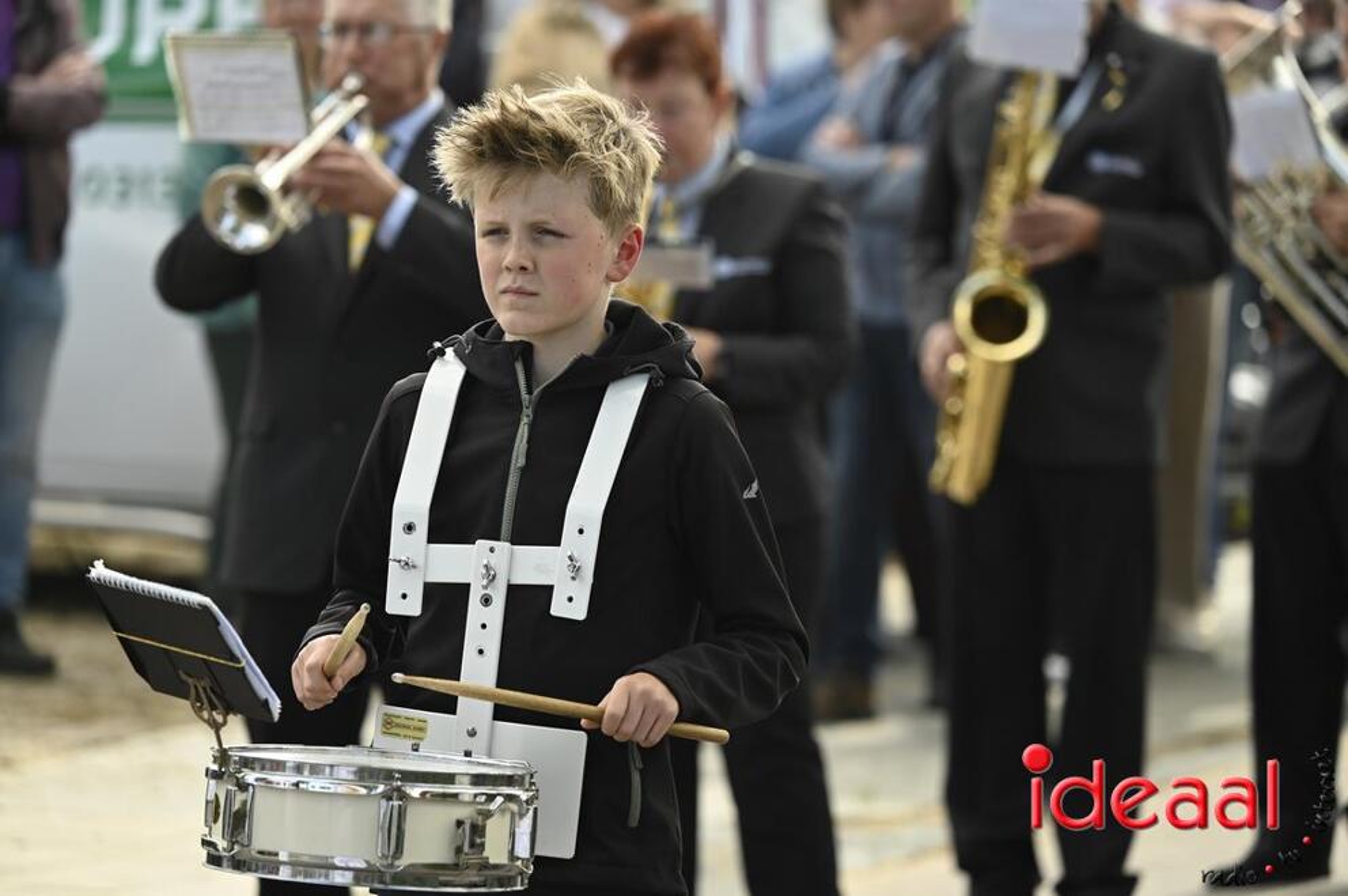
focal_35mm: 220
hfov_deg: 9.4
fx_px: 8228
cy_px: 448
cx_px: 674
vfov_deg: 6.2
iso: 320
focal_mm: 220
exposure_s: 1/400
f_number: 5
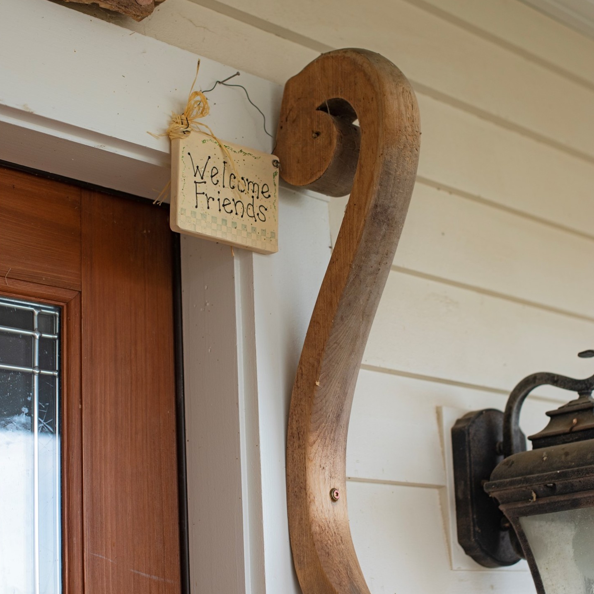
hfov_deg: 26.9
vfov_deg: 26.9
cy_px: 300
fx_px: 1242
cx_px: 296
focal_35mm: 64
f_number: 3.2
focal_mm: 50
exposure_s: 1/400
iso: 360
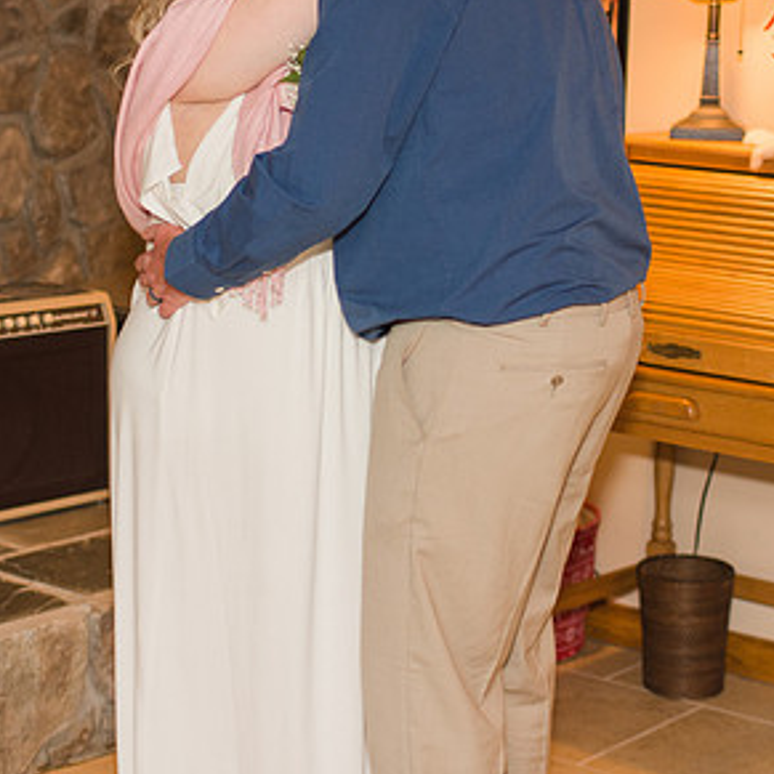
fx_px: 2251
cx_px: 343
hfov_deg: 19.5
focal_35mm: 89
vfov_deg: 19.5
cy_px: 267
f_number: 1.8
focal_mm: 35
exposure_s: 1/200
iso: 400
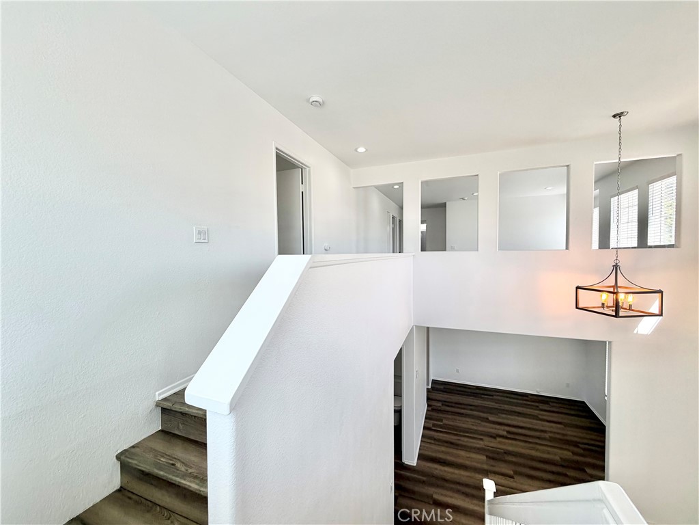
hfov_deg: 102.1
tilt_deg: -2.9
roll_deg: +0.9
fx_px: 283
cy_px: 262
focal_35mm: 14
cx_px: 350
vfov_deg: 85.7
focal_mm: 2.22
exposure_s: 1/204
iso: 40
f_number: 2.2
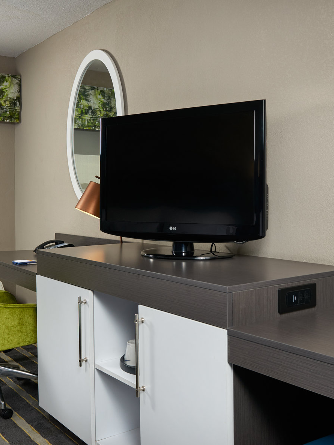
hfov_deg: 34.1
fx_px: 540
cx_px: 217
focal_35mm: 42
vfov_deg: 44.8
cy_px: 222
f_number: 8
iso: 400
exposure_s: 1/250
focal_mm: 29
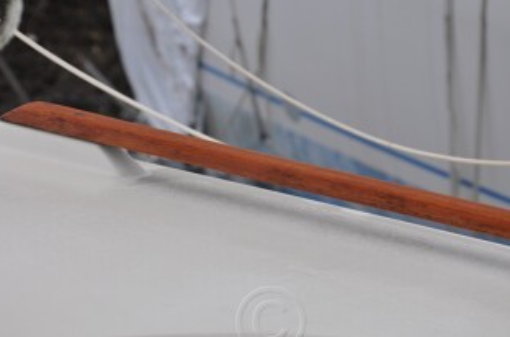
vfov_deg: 7.5
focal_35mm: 182
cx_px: 271
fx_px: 2571
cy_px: 216
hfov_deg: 11.3
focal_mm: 90
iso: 200
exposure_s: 1/320
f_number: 9
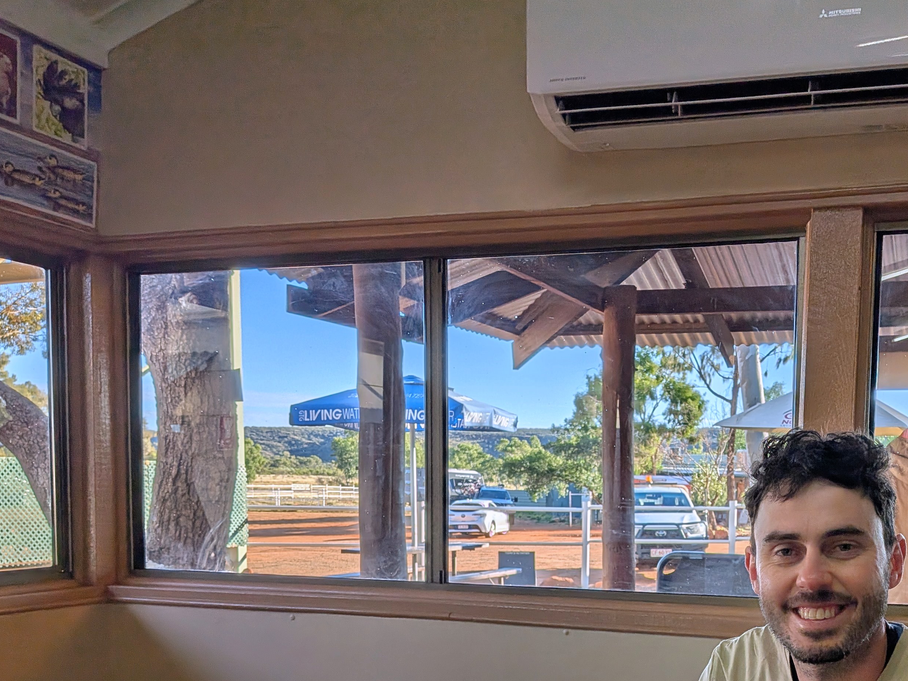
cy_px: 544
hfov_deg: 46.7
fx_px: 1023
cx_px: 641
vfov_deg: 35.6
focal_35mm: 39
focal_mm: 4.53
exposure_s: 1/1949
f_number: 1.7
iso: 29
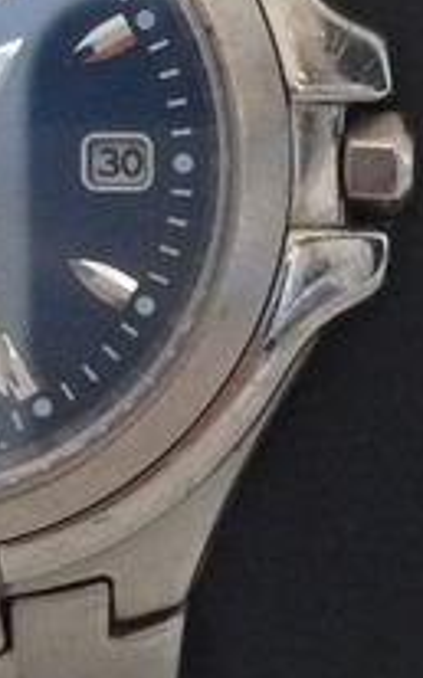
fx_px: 2810
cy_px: 269
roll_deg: -3.6
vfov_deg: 13.8
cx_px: 190
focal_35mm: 152
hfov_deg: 8.6
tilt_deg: -34.9
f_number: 2.2
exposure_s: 1/24
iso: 320
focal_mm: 4.15
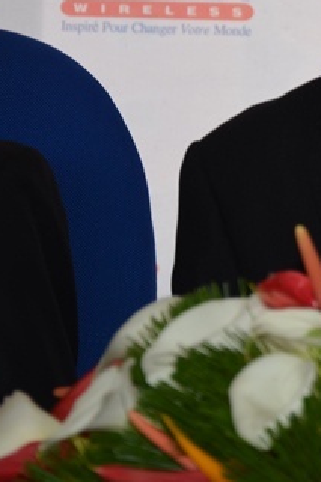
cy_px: 90
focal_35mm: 318
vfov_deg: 6.5
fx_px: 4261
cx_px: 533
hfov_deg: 4.3
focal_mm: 85
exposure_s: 1/125
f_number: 5.6
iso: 400
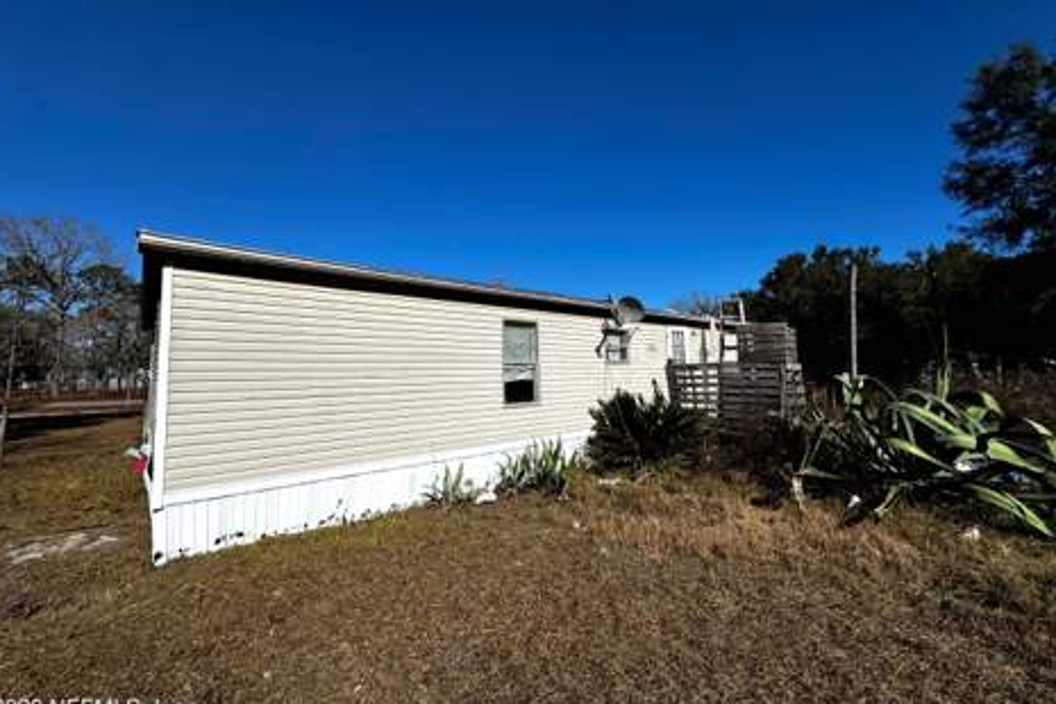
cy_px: 335
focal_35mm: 15
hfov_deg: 100.4
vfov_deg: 77.3
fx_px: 440
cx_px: 518
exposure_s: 1/5556
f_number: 2.2
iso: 50
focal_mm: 2.22
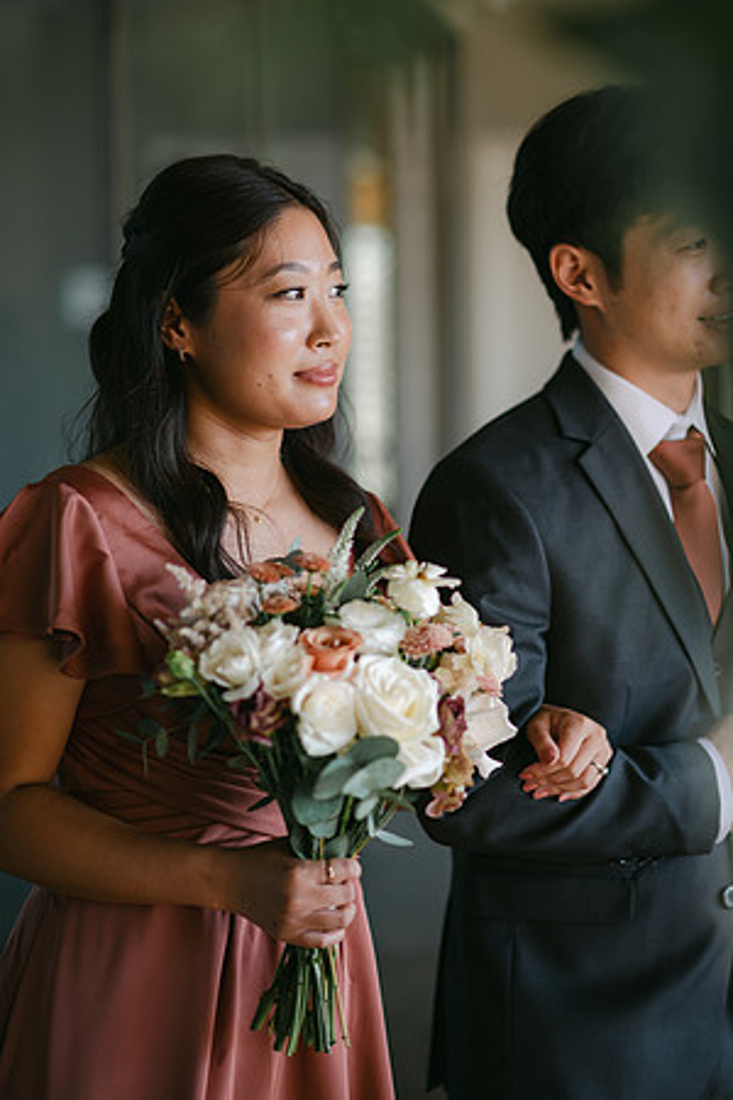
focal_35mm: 85
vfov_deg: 23.9
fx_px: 2596
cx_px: 366
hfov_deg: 16.1
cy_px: 550
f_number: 1.8
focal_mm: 85
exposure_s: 1/250
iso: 160
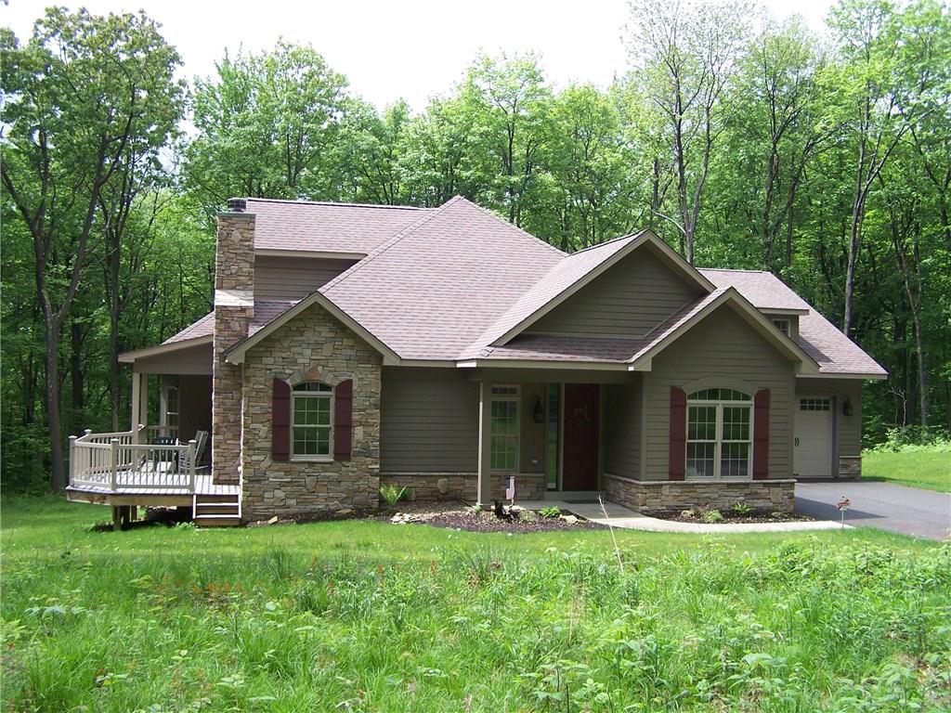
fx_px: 1044
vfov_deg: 37.7
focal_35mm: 38
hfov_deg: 49.0
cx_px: 476
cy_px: 356
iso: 80
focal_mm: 6.3
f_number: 2.8
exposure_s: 1/500
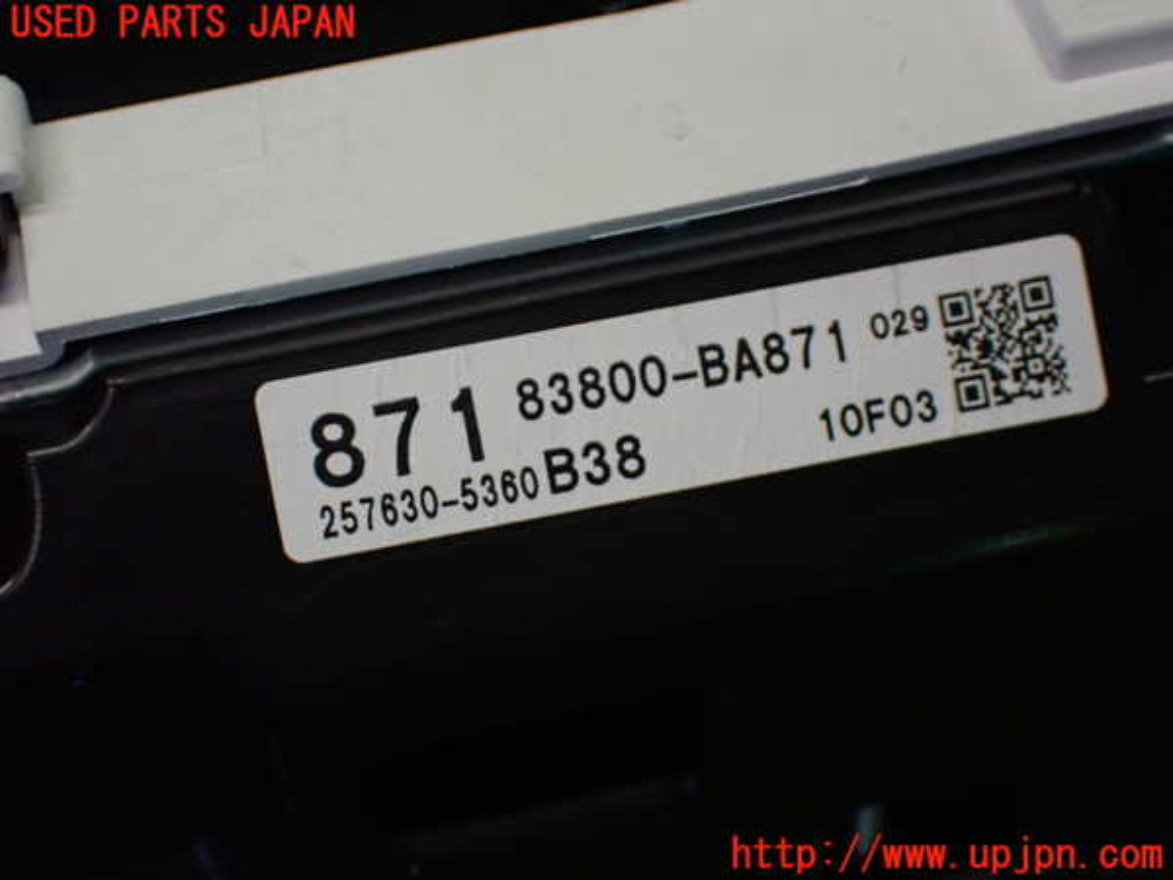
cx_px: 586
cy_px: 440
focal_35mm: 71
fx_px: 2406
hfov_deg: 27.4
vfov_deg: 20.7
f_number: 3.9
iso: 800
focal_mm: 12.73
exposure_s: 1/200
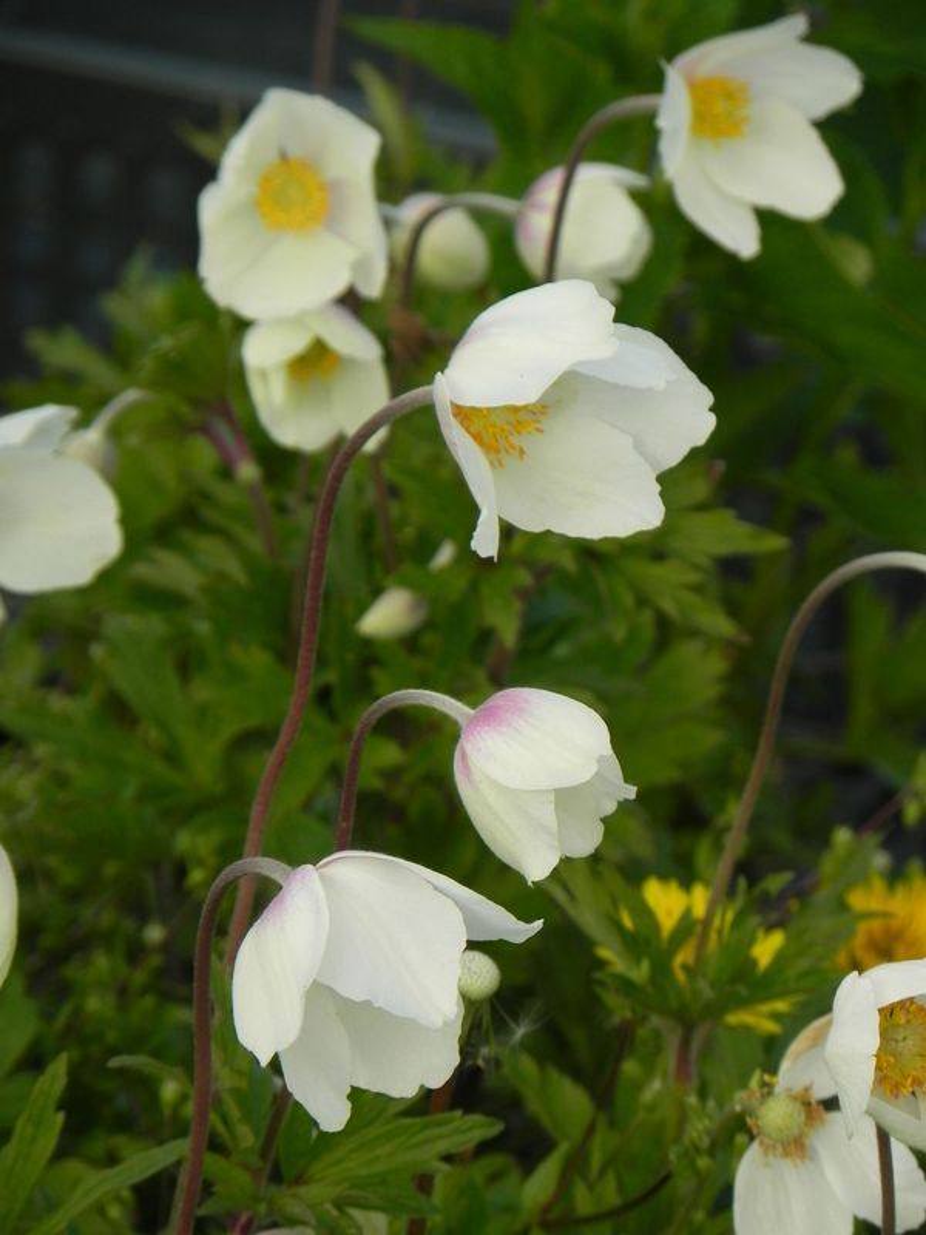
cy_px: 618
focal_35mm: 425
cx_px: 463
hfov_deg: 3.5
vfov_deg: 4.7
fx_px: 15159
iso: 160
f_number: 5
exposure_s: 1/500
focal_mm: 75.7
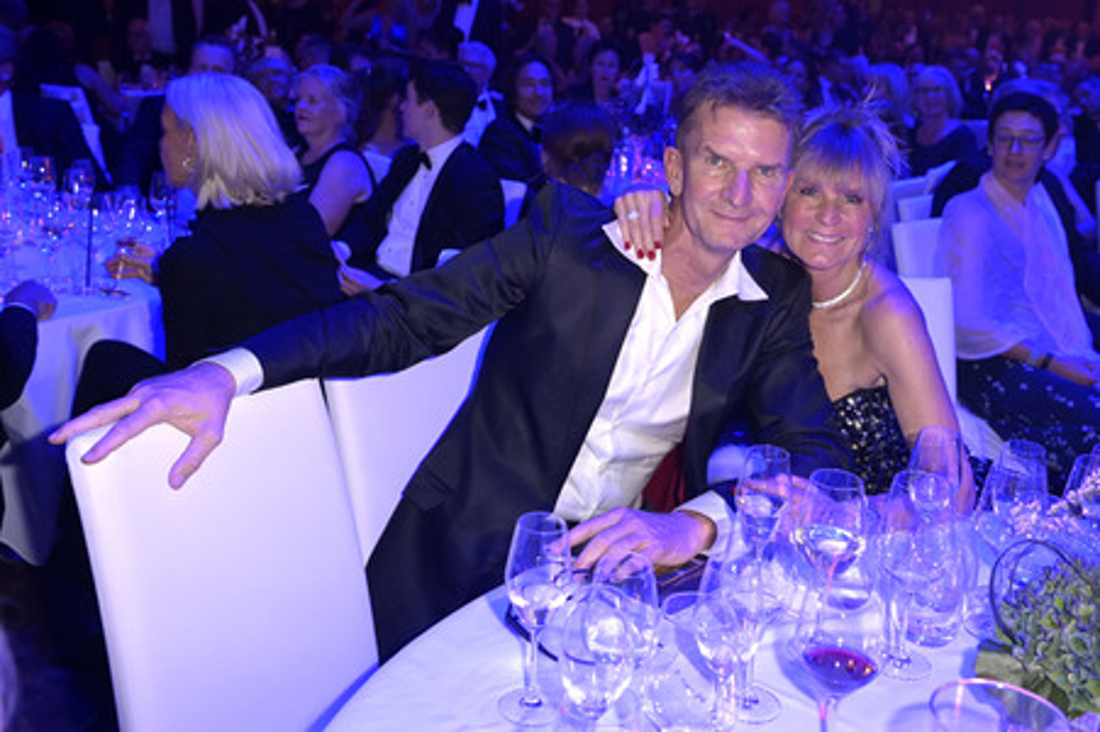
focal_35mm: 31
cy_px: 366
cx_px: 550
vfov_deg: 42.3
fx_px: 947
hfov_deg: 60.3
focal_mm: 31
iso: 1250
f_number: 4
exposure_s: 1/60
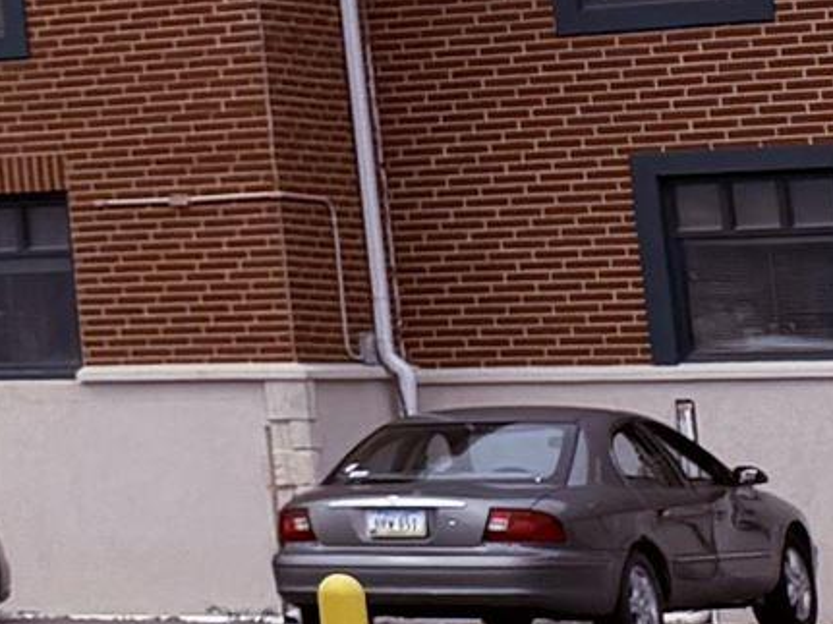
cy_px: -319
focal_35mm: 171
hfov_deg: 8.6
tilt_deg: +6.7
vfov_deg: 8.5
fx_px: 4114
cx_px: -1991
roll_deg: +0.2
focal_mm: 6.76
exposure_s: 1/6711
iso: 80
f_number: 1.78
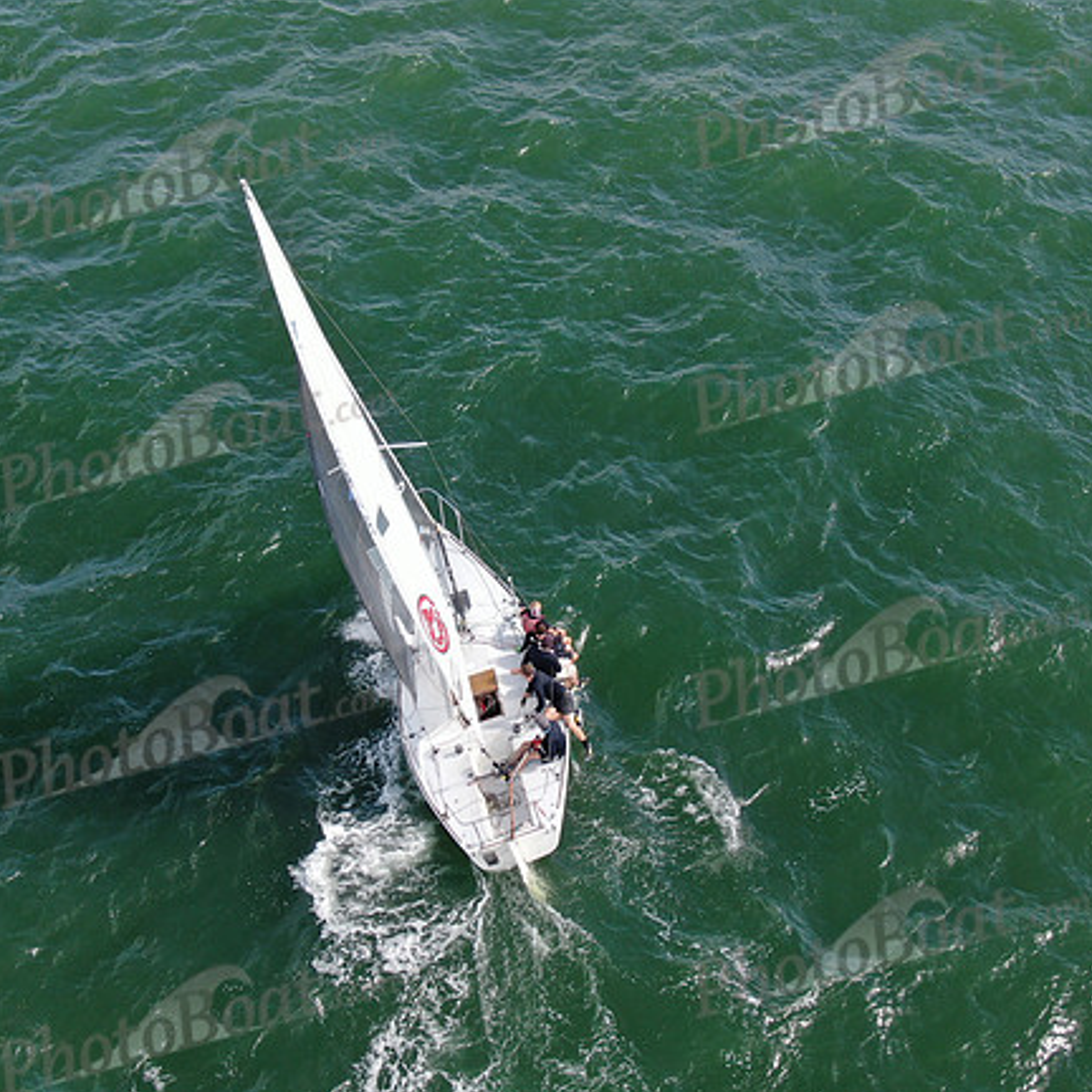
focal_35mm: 57
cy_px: 547
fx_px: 2034
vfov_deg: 30.0
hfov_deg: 30.0
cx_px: 546
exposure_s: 1/320
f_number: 3.8
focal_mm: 8.6
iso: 100
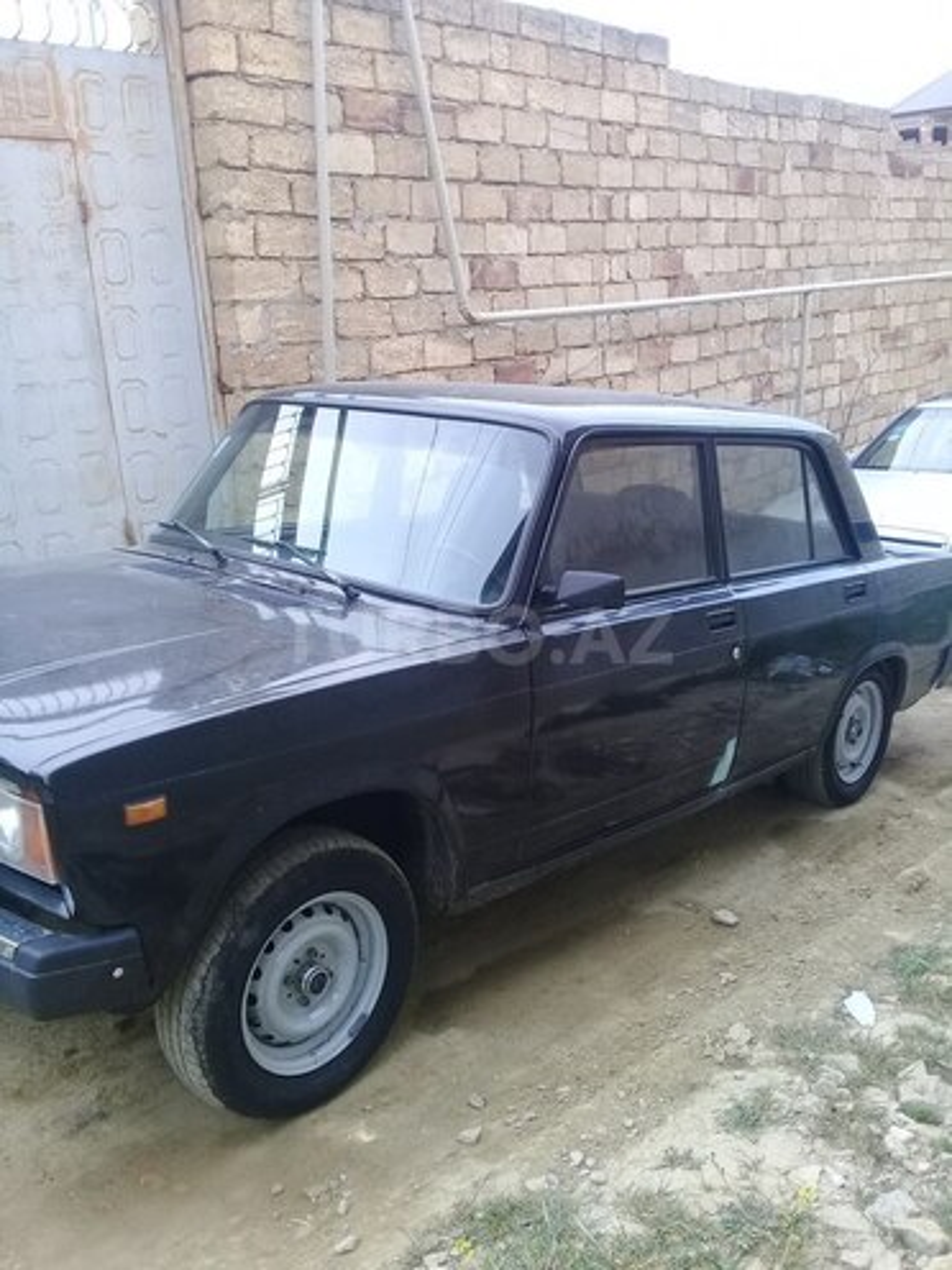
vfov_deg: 58.4
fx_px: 1137
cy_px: 635
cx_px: 476
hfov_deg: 45.4
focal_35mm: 31
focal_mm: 3.3
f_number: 2.2
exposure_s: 1/280
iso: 50
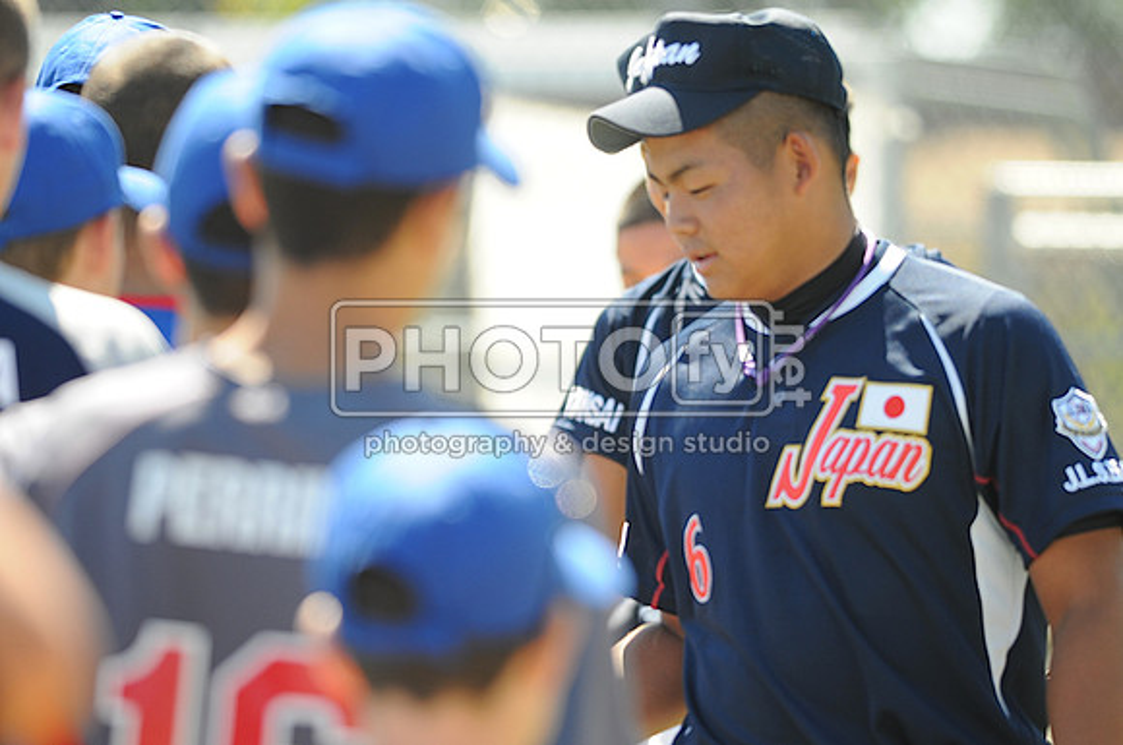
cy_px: 372
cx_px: 562
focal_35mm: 450
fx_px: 14018
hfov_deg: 4.6
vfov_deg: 3.0
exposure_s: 1/320
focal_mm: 300
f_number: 4
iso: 200
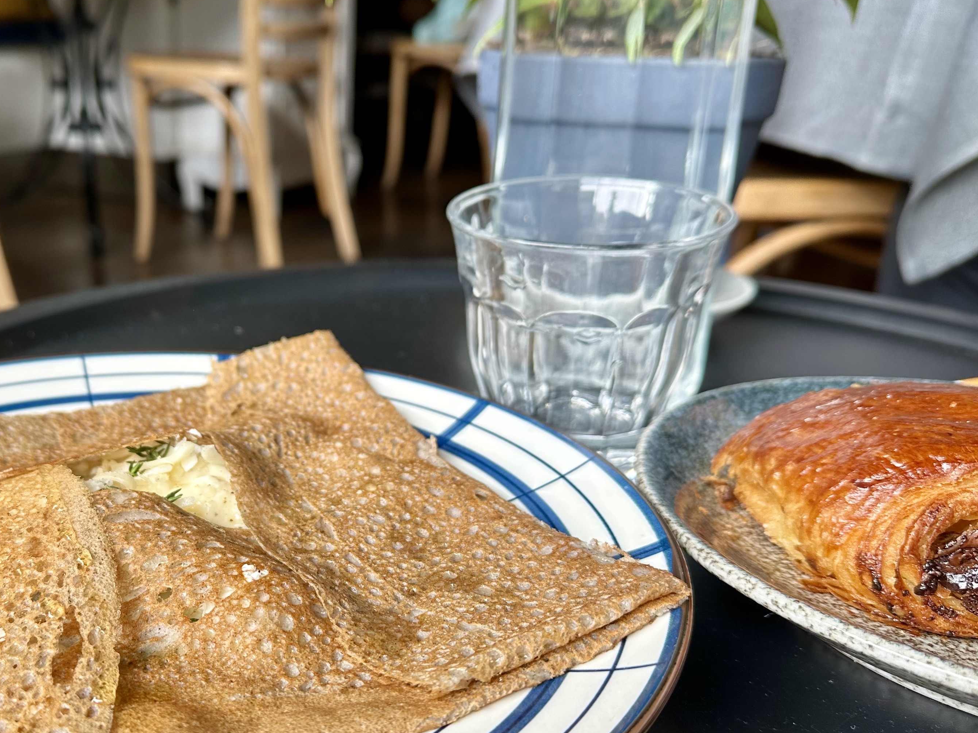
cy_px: 434
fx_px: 1017
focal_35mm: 36
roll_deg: -1.2
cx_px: 309
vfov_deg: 39.5
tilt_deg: -23.3
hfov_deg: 50.2
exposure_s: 1/193
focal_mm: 6.86
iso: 64
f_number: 1.78
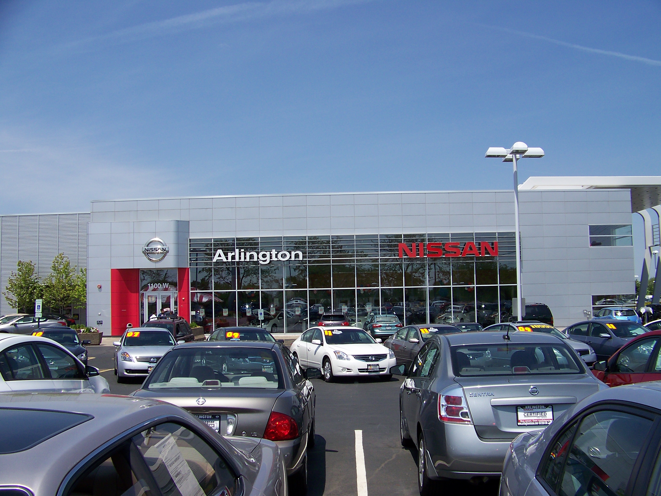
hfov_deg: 51.4
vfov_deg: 39.7
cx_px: 330
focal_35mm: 36
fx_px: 687
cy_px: 248
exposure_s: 1/640
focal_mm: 5.85
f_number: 4
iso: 64
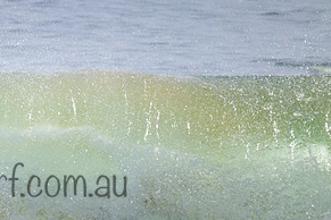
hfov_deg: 1.3
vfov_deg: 0.9
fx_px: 14682
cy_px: 171
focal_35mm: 1597
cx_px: 7
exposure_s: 1/2000
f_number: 11
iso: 640
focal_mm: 800
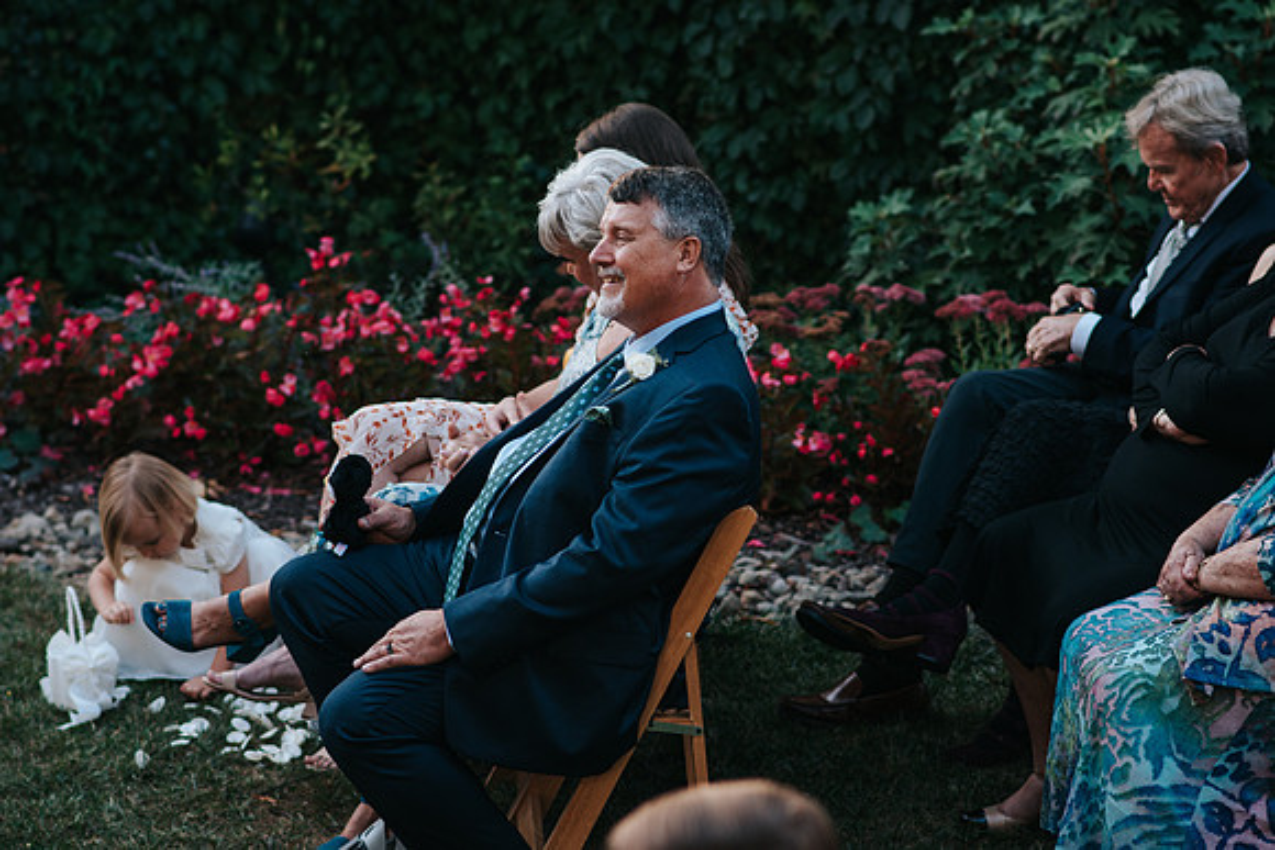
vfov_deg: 10.8
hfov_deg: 16.1
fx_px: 4516
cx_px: 638
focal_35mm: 128
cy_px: 425
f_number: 2.8
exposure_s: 1/500
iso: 200
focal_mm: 85
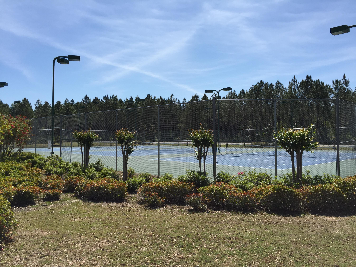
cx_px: 178
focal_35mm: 29
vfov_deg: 48.2
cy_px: 134
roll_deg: -0.3
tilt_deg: -0.9
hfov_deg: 61.7
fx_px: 298
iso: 32
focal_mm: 4.15
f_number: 2.2
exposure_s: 1/2198
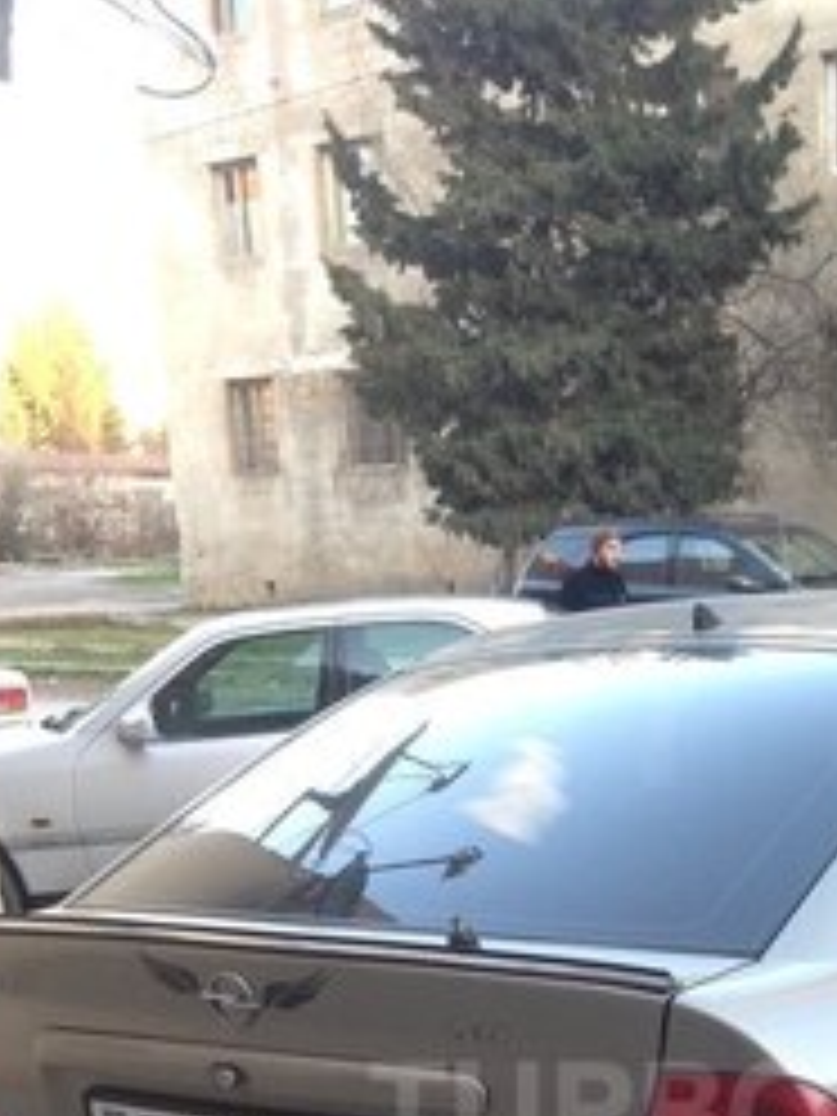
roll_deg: -0.9
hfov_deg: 21.9
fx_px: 2128
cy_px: 1112
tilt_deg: -12.2
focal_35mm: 66
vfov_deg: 27.7
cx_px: 716
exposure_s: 1/40
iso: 50
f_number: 2.4
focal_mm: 4.12
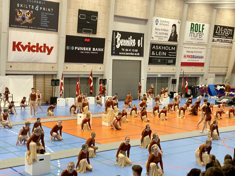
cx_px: 118
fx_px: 353
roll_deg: -0.7
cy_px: 88
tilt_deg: -4.1
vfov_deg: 28.0
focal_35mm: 52
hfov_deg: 36.8
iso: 80
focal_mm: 6
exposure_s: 1/100
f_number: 2
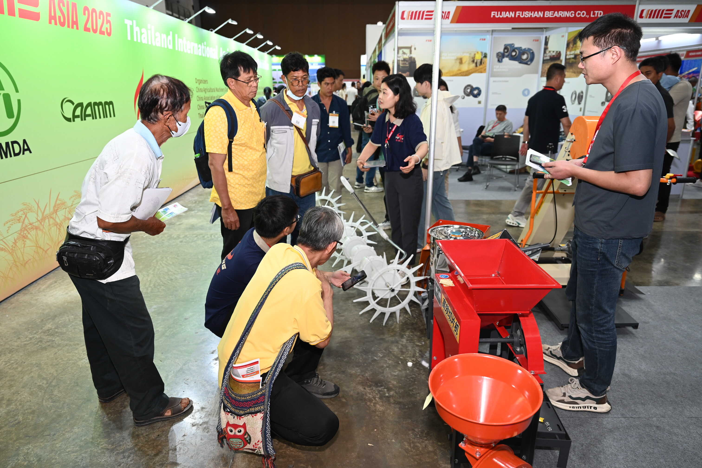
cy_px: 234
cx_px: 351
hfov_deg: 73.7
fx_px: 468
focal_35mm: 24
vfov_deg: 53.1
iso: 1000
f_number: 3.5
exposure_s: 1/80
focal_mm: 24
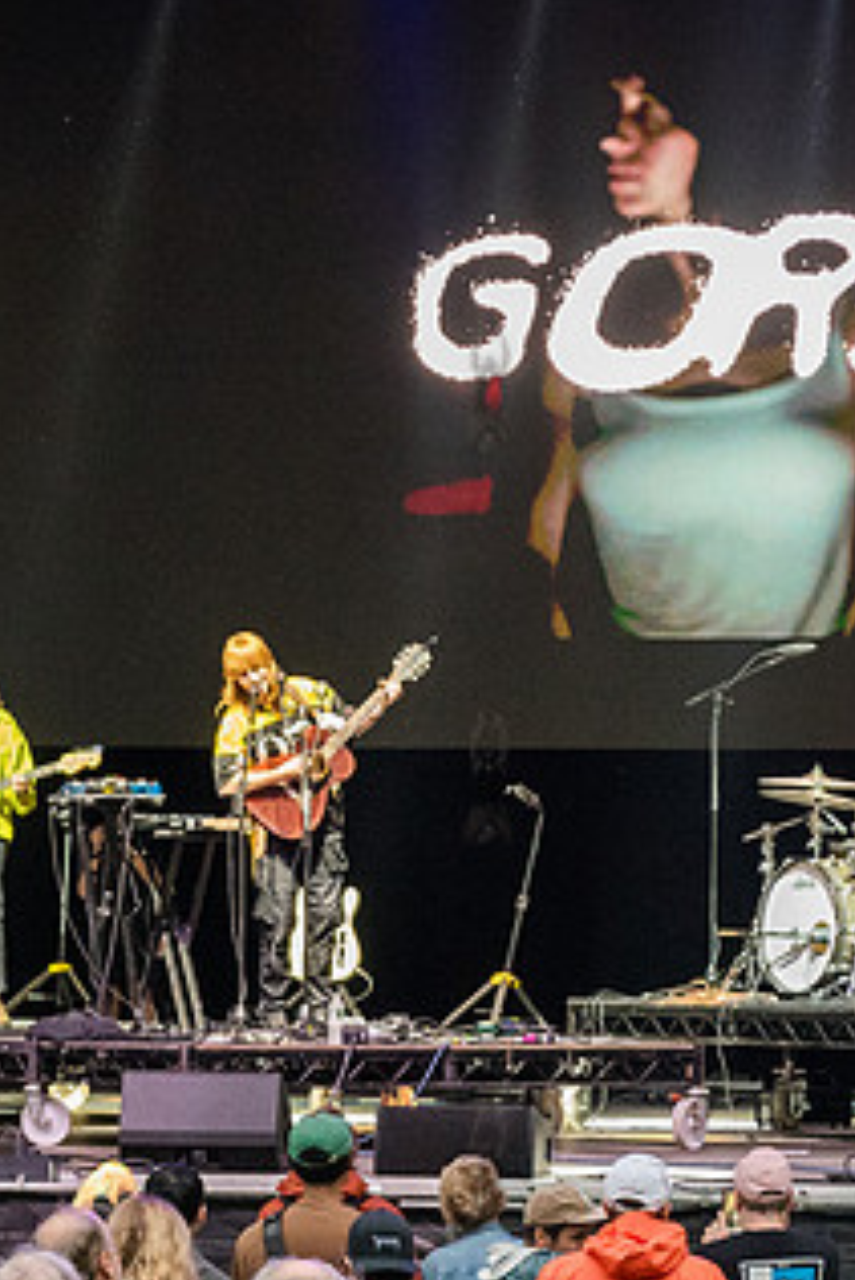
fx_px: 7188
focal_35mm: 202
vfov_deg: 10.2
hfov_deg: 6.8
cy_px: 787
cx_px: 279
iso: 3200
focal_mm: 70
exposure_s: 1/250
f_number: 4.5
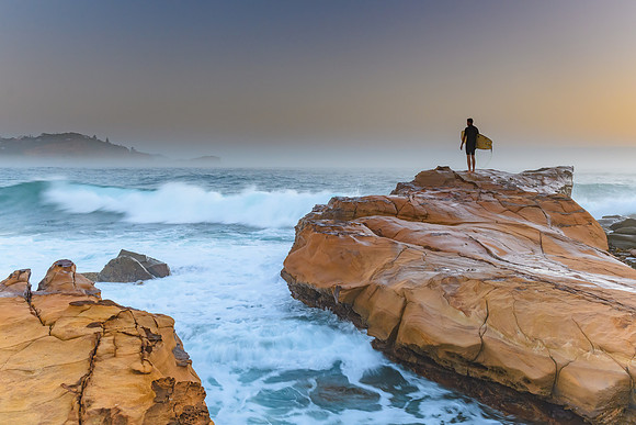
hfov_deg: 55.7
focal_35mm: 34
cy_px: 212
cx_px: 318
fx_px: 601
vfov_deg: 38.9
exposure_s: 1/6
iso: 400
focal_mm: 22
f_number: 8
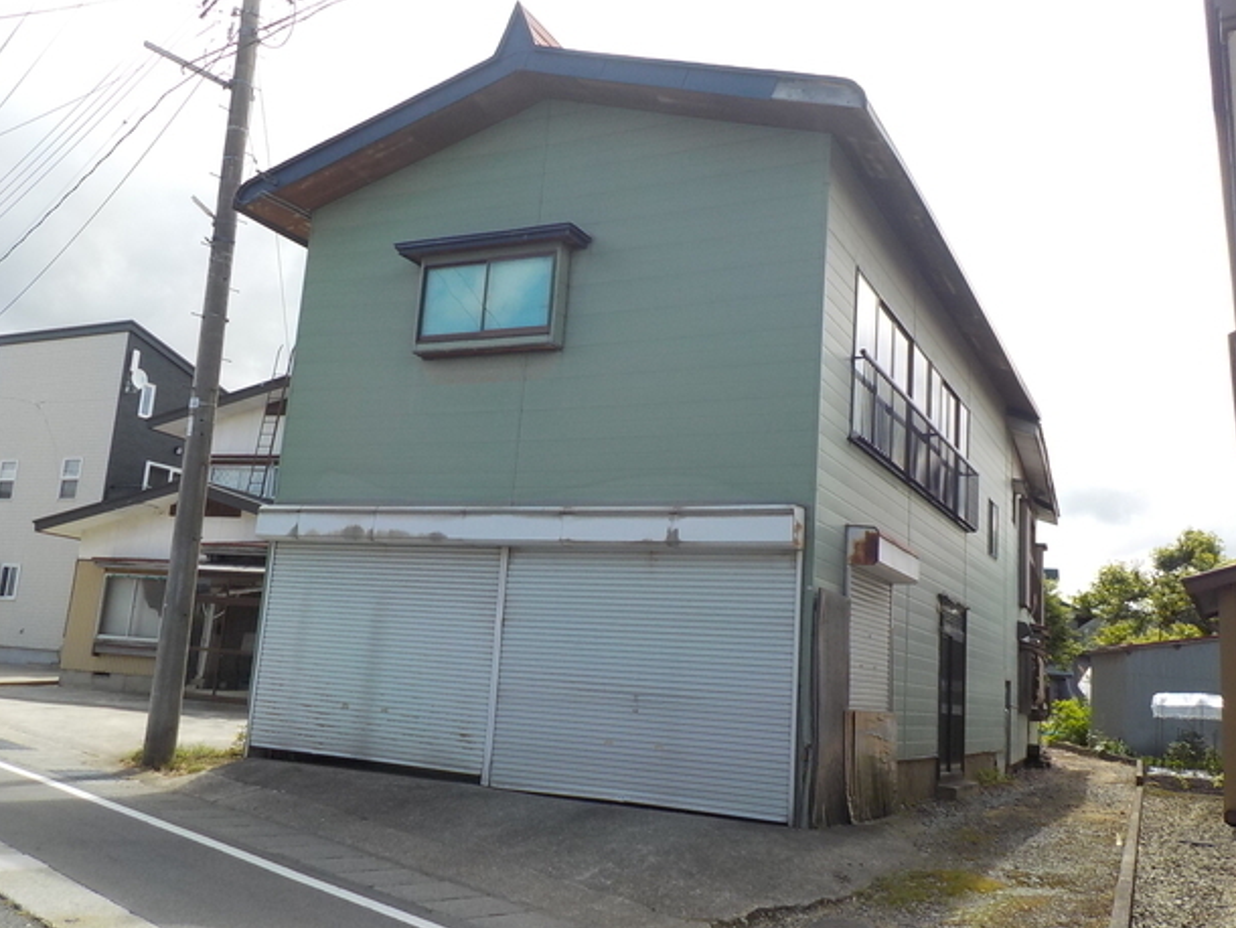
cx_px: 604
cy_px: 457
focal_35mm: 31
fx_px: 1107
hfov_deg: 58.3
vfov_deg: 45.5
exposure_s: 1/800
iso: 125
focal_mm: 4.1
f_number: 3.3
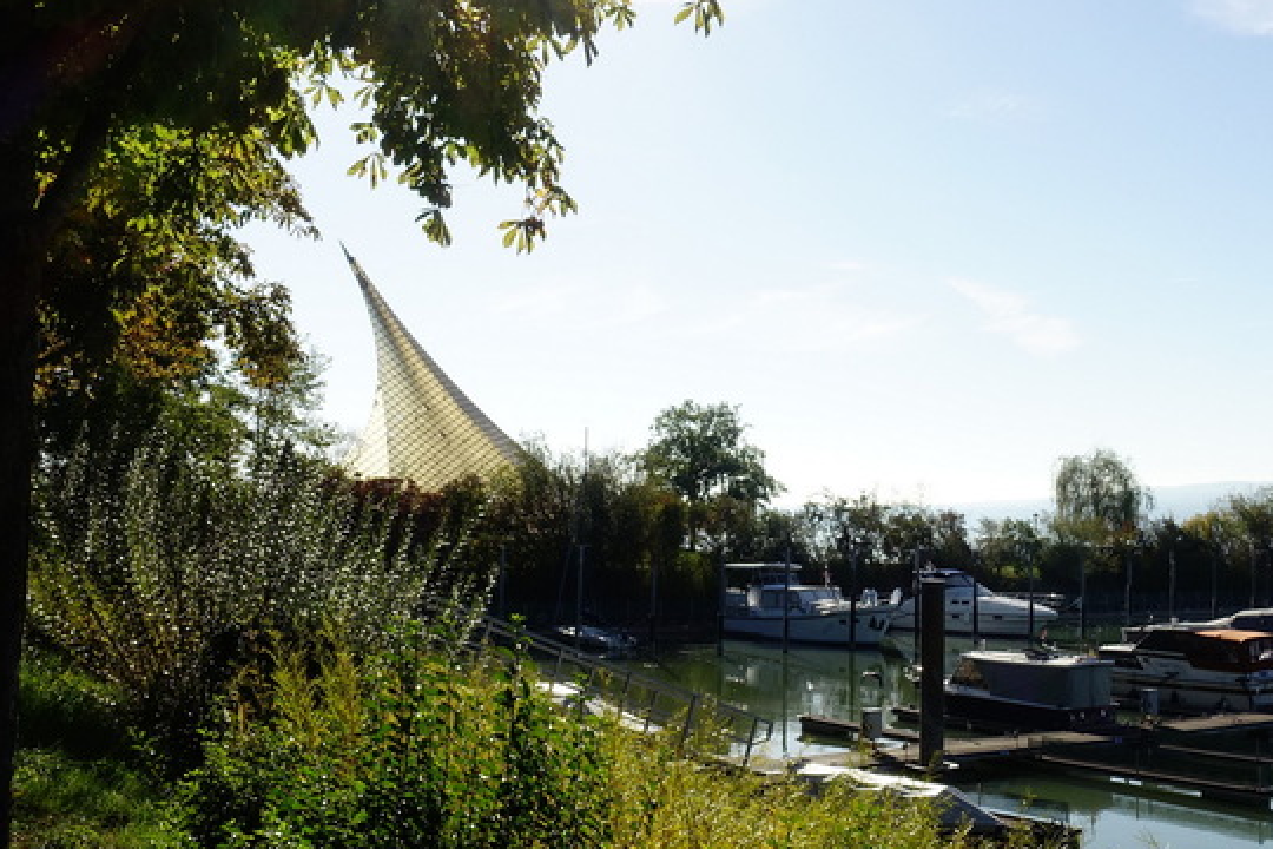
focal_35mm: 44
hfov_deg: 44.2
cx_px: 773
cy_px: 333
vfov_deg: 30.4
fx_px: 1556
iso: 125
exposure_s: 1/160
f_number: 11
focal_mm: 10.89
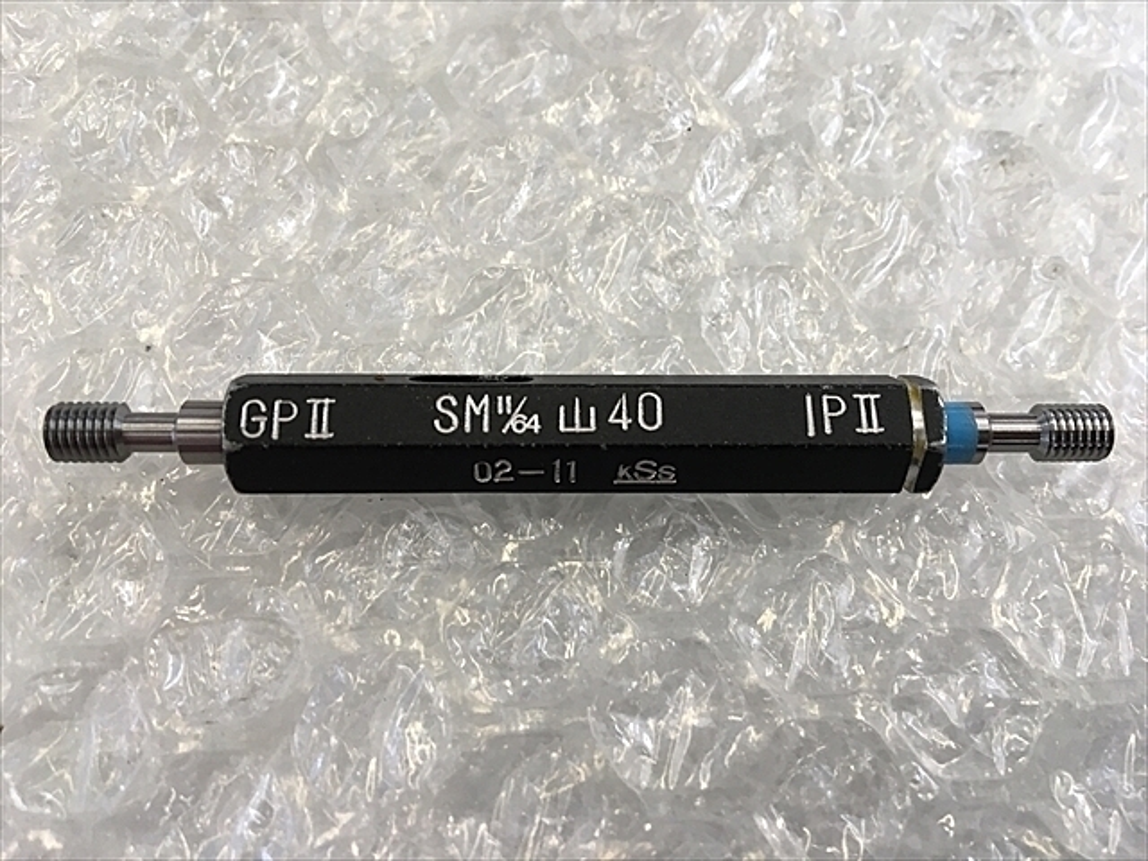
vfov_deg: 48.2
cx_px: 574
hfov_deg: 61.7
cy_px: 430
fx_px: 962
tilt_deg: -74.0
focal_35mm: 29
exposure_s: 1/40
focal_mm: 4.15
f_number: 2.2
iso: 32
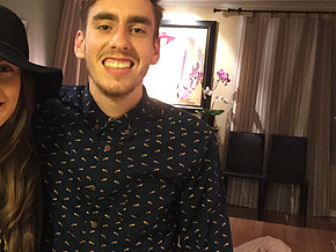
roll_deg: -3.9
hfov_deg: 32.4
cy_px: 122
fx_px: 563
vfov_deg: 25.3
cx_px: 75
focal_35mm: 58
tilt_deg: -4.9
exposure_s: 1/15
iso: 500
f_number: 2.2
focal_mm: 4.15
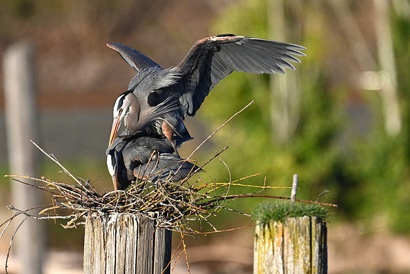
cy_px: 137
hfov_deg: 2.6
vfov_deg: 1.7
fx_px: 9175
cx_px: 206
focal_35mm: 805
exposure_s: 1/800
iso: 360
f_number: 6.3
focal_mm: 800
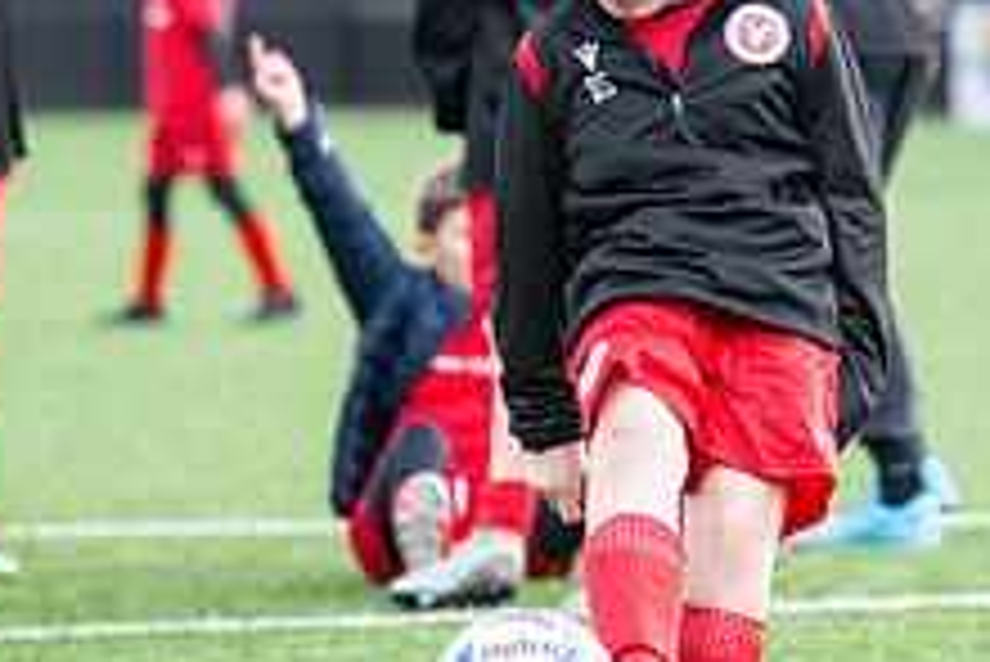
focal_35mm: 409
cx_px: 734
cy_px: 290
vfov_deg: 3.4
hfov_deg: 5.0
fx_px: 11254
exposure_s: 1/1600
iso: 2000
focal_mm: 155
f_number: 4
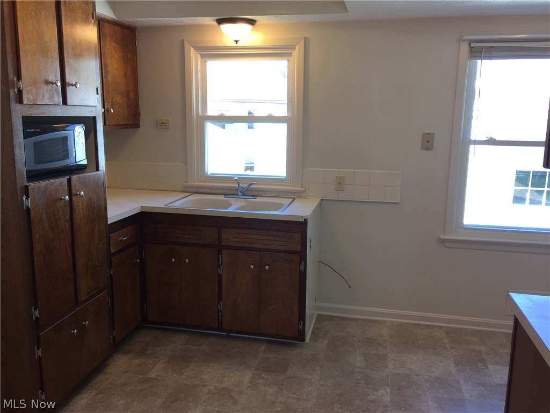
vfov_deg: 48.2
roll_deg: -0.5
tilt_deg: -9.9
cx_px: 275
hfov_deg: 61.7
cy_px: 206
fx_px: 461
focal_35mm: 29
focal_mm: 4.15
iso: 32
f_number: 2.2
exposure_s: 1/60
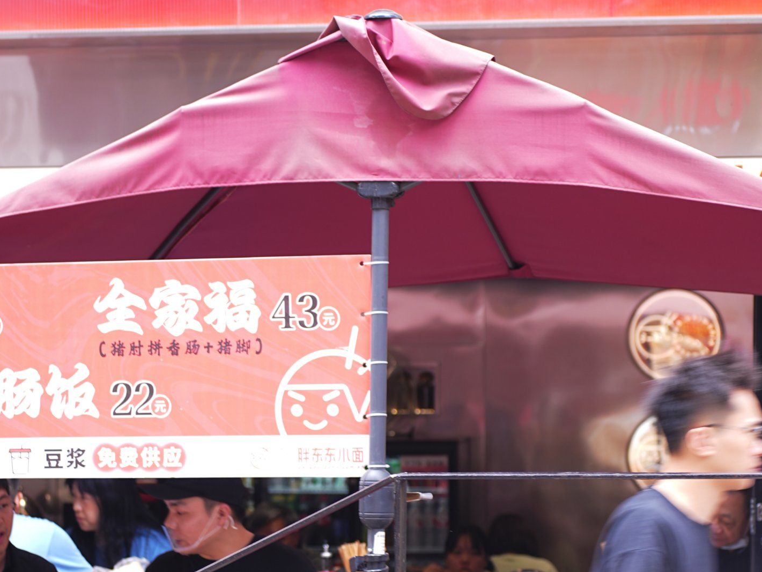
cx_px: 425
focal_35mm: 133
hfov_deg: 14.8
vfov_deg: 11.1
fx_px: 2928
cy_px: 409
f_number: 2.8
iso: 50
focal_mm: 64
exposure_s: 1/60.2
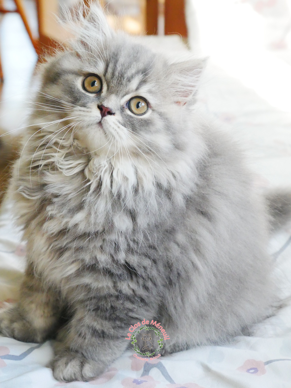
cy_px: 194
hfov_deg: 19.4
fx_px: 851
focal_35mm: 76
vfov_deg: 25.6
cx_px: 146
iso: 3200
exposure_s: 1/250
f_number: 6.3
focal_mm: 38
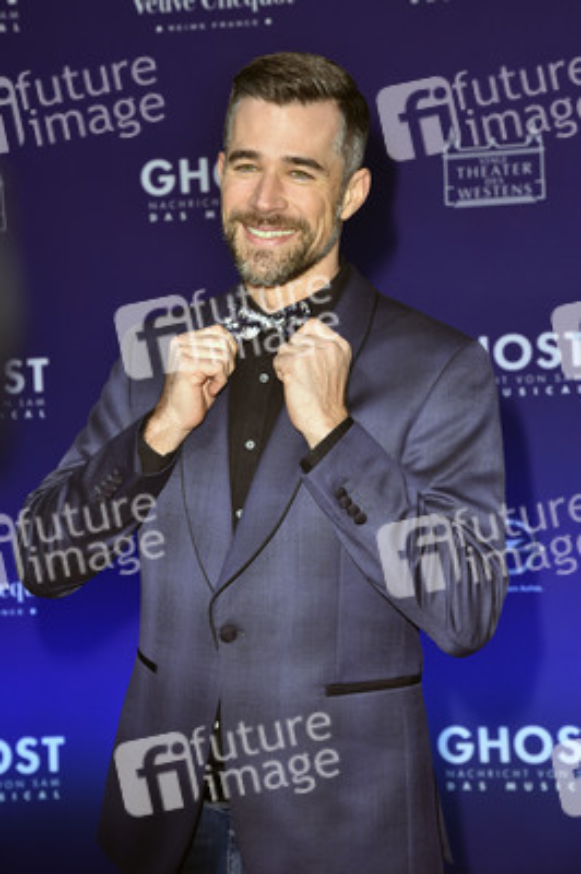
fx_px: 1697
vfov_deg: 28.9
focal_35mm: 70
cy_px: 437
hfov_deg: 19.4
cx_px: 290
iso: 500
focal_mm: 70
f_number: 6.3
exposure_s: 1/160
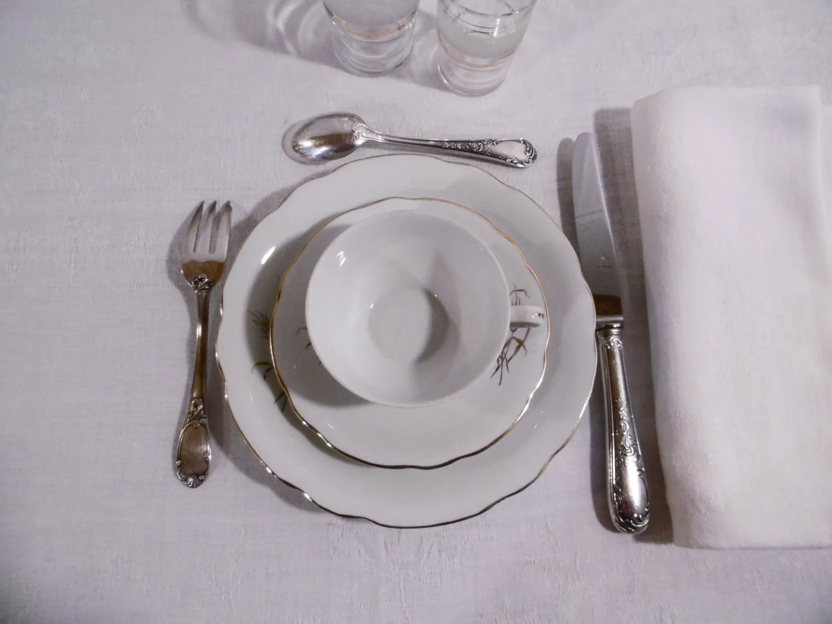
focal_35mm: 24
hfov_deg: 71.6
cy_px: 312
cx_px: 416
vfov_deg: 56.8
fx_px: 577
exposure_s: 1/30
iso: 400
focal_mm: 4.3
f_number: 3.1
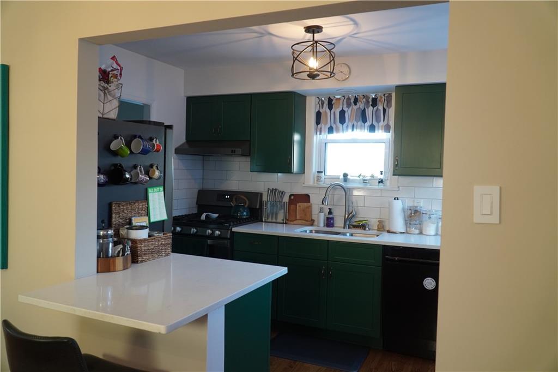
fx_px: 418
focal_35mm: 27
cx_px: 279
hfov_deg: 67.4
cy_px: 186
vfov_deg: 47.9
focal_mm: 18
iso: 1000
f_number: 4
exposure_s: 1/160
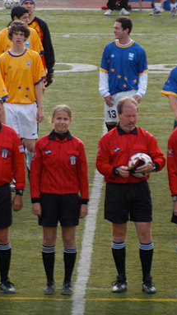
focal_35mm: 523
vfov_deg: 4.1
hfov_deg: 2.3
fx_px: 4371
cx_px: 84
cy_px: 158
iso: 400
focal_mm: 220
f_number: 6.3
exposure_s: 1/500
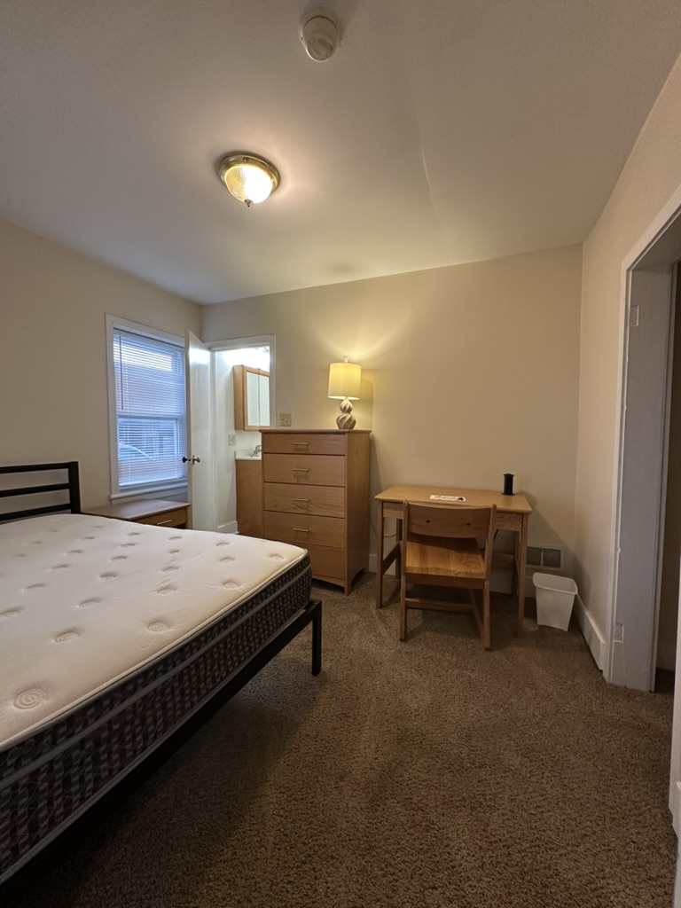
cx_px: 340
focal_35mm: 14
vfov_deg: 102.1
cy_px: 454
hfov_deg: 85.7
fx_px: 367
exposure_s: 1/60
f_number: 2.2
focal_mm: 2.22
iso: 200
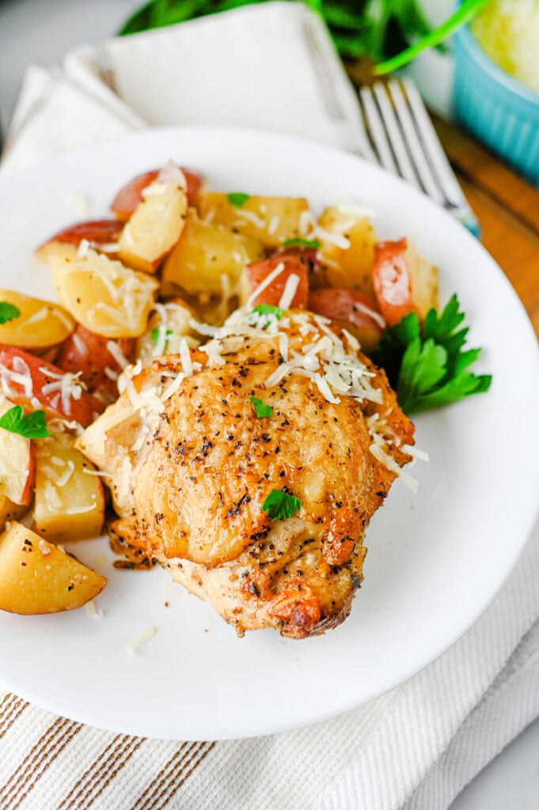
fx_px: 1125
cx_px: 270
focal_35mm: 50
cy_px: 405
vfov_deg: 39.6
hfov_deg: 26.9
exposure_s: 1/125
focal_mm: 50
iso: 360
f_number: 4
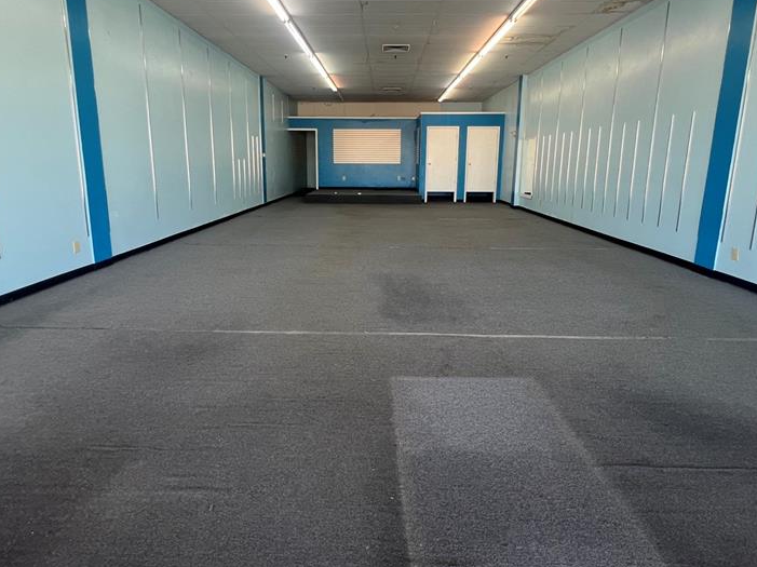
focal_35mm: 19
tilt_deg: -11.3
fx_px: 415
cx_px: 370
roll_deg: -0.1
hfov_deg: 84.7
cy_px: 243
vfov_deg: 68.3
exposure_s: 1/120
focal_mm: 1.57
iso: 125
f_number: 1.8
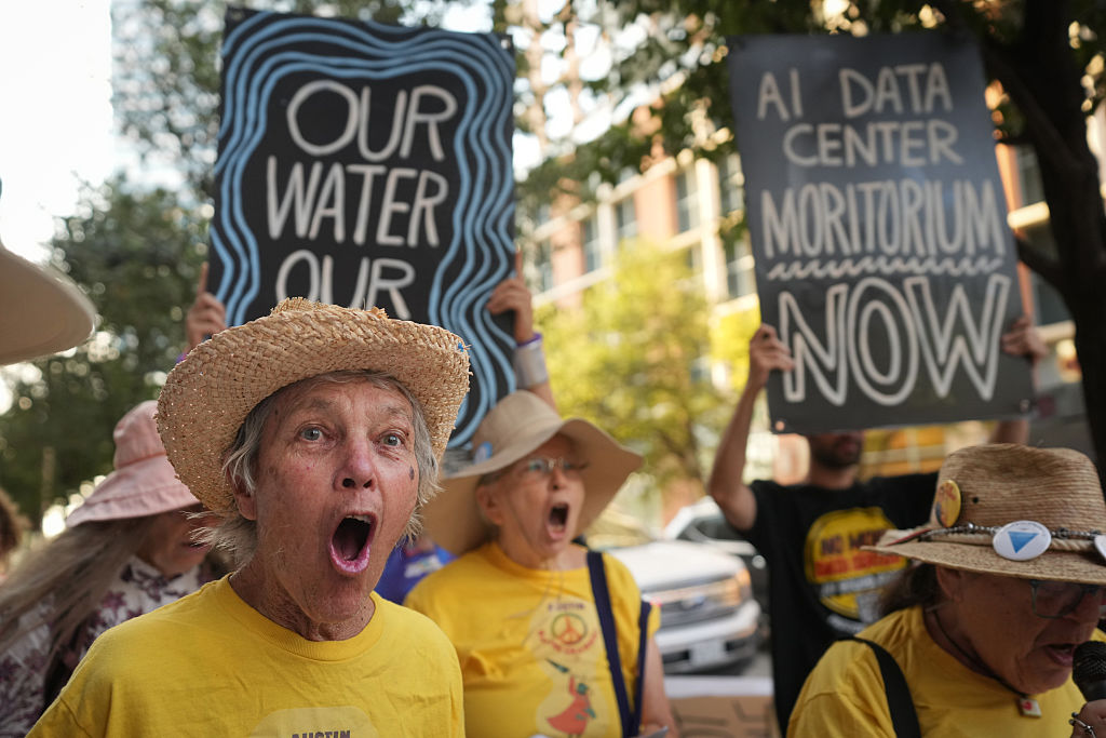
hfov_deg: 54.4
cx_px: 553
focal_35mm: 35
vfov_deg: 37.9
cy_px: 369
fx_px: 1075
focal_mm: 35
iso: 800
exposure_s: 1/400
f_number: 2.8
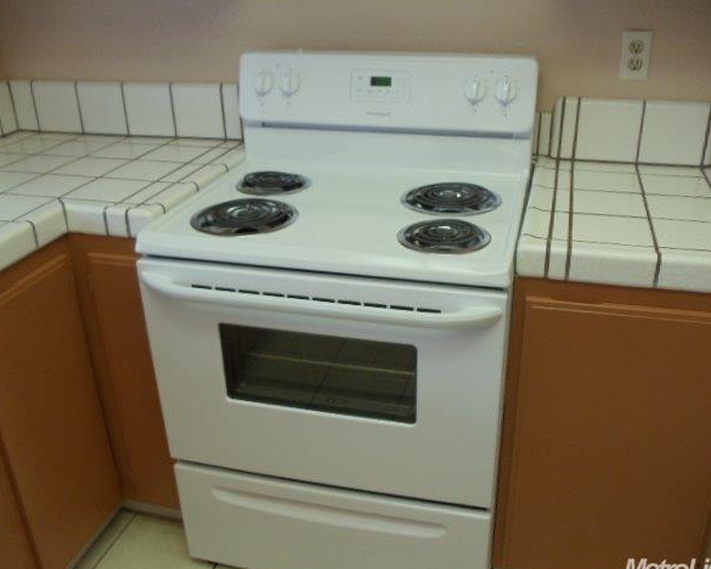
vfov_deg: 32.1
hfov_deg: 39.5
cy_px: 291
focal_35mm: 47
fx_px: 989
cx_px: 356
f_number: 3.5
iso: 200
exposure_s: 1/30
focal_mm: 6
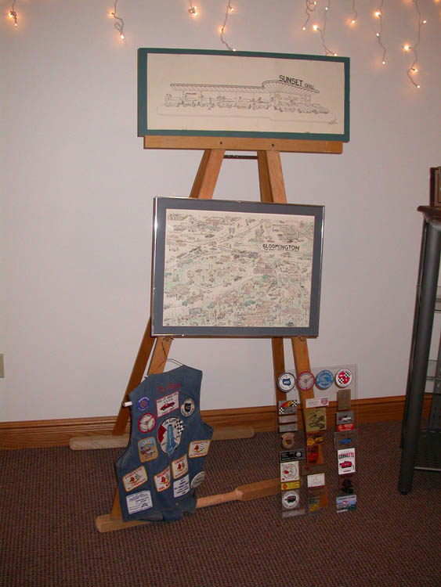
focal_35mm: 38
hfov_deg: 37.7
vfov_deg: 49.0
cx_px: 220
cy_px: 294
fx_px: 645
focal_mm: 7.85
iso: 200
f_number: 2.6
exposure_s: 1/60
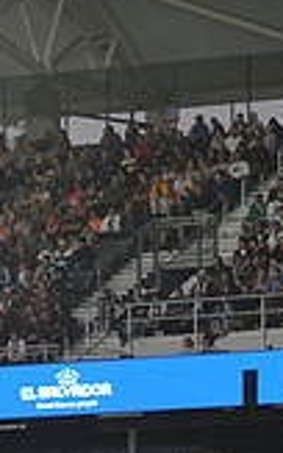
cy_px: 517
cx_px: 108
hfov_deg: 2.8
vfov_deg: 4.4
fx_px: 5807
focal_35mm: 471
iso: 1250
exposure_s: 1/1000
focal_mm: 130
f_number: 2.8
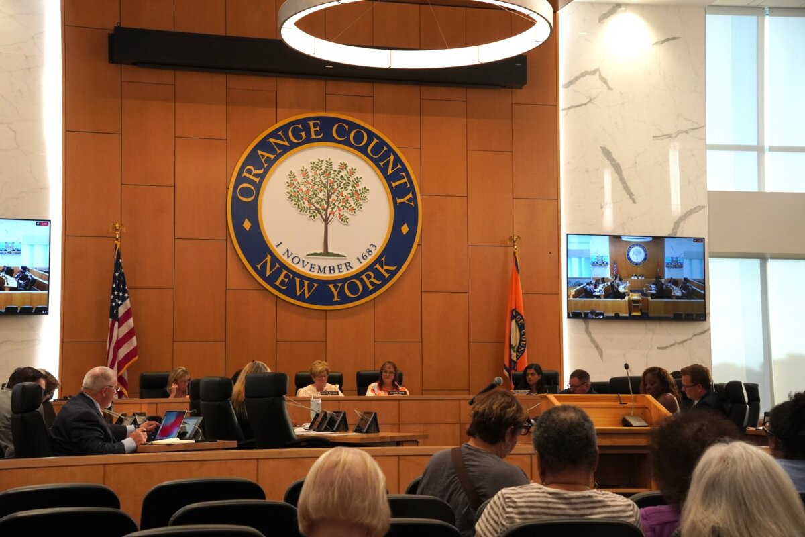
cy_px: 268
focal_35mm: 61
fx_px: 1358
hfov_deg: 33.0
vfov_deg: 22.3
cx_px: 402
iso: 1600
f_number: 6.3
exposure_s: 1/200
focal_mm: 40.5
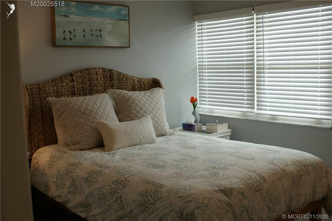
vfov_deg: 34.2
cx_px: 166
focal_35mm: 39
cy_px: 110
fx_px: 360
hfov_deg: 49.5
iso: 160
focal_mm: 26
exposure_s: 1/50
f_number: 4.5
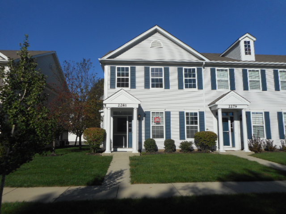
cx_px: 143
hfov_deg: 69.4
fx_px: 207
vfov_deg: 54.9
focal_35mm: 25
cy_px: 107
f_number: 10.5
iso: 80
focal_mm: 4.5
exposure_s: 1/250
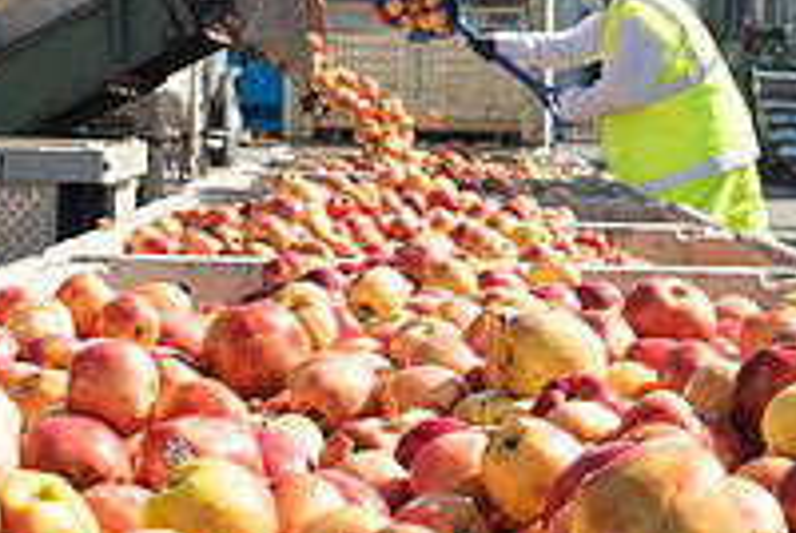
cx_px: 398
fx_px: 2436
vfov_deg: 12.5
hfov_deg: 18.6
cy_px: 121
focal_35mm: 110
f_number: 5.6
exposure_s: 1/1600
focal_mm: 38
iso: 400
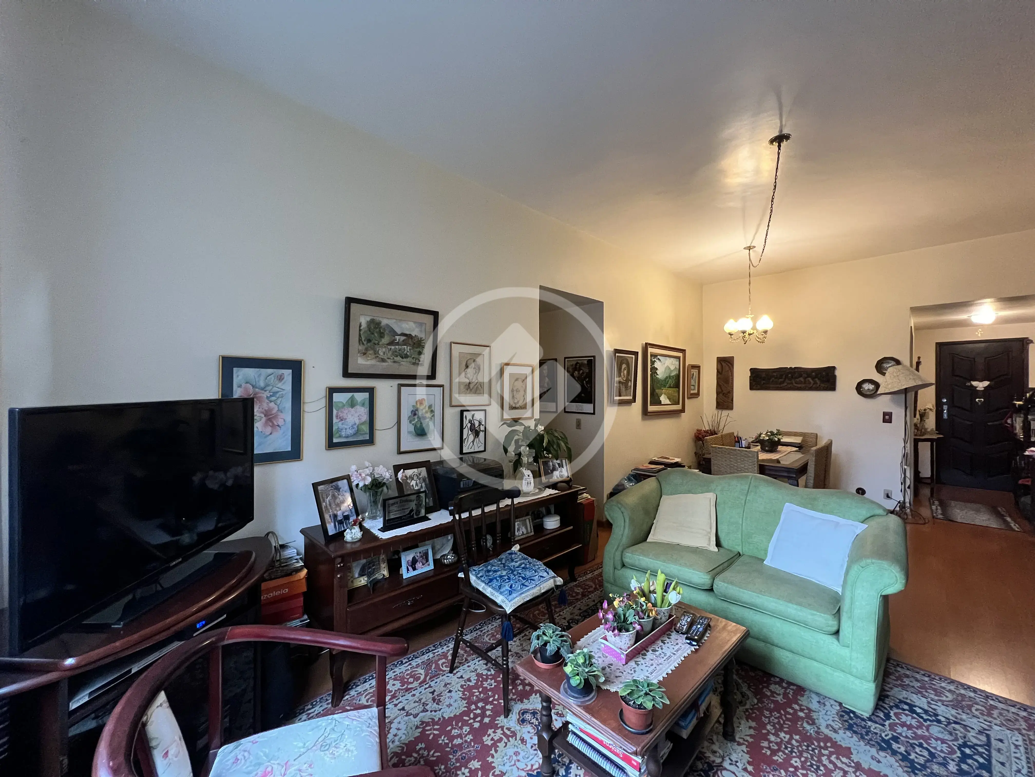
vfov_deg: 89.9
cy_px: 388
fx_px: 389
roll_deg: +0.1
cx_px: 518
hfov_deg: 106.2
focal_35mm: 13
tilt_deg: -0.9
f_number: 1.8
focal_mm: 1.57
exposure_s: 1/60
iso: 500
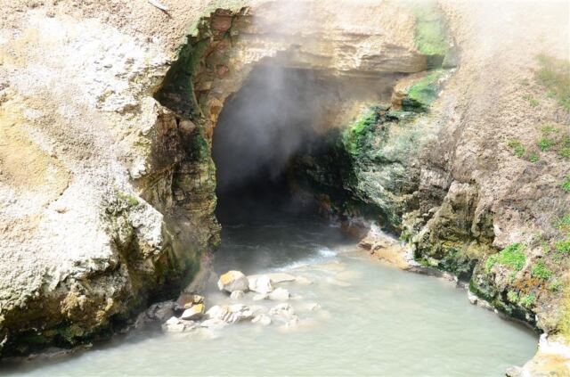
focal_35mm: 63
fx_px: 995
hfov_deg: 32.0
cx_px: 285
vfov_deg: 21.4
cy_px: 188
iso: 200
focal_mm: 42
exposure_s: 1/320
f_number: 9
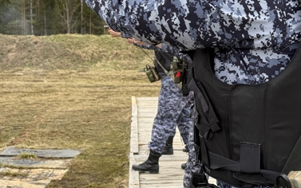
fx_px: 739
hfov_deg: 23.0
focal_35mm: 90
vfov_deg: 14.4
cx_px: 117
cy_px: 30
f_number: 1.78
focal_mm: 6.76
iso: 100
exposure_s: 1/837
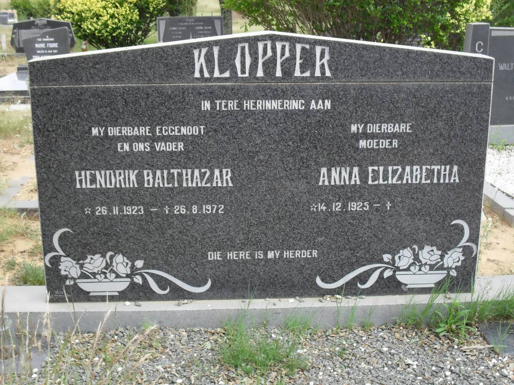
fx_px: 728
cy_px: 192
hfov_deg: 38.9
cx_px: 257
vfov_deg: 29.7
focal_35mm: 49
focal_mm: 8.7
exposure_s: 1/180
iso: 100
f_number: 3.9
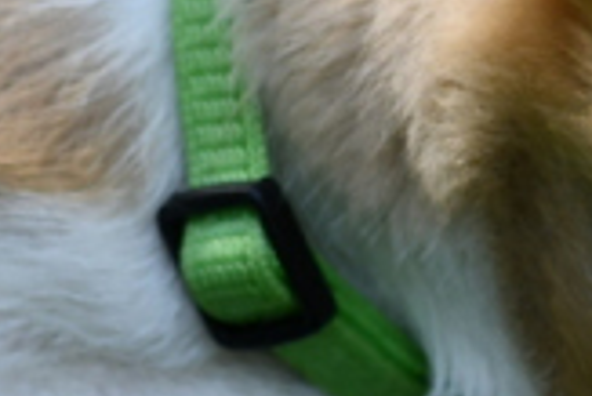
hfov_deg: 2.1
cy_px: 171
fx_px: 16294
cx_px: 378
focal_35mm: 990
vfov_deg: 1.4
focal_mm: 135
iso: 400
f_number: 5.6
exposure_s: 1/500
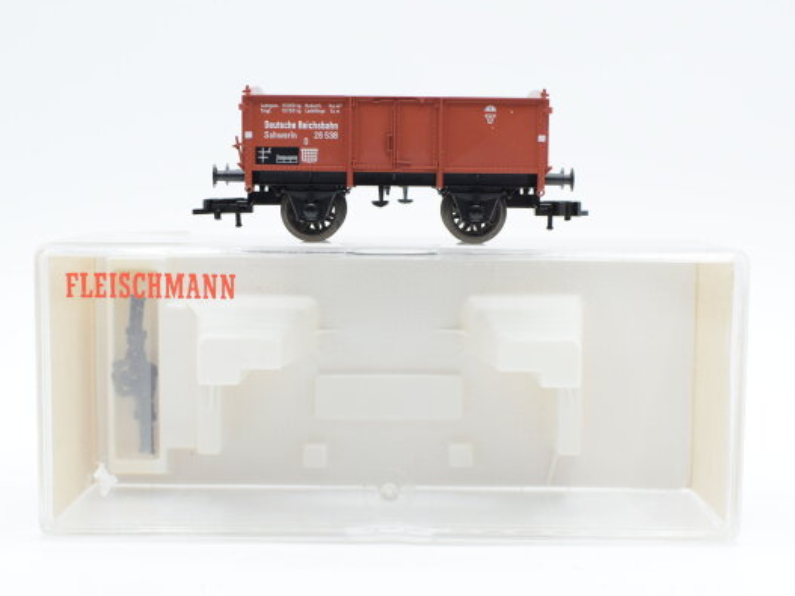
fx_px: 1321
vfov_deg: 25.4
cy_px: 295
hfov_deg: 33.5
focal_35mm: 58
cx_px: 398
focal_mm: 35
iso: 320
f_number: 8
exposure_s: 1/125
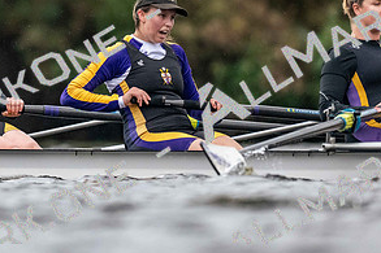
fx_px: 12576
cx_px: 87
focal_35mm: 1189
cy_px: 21
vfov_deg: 1.2
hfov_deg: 1.7
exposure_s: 1/2500
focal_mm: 600
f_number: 4
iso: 4000
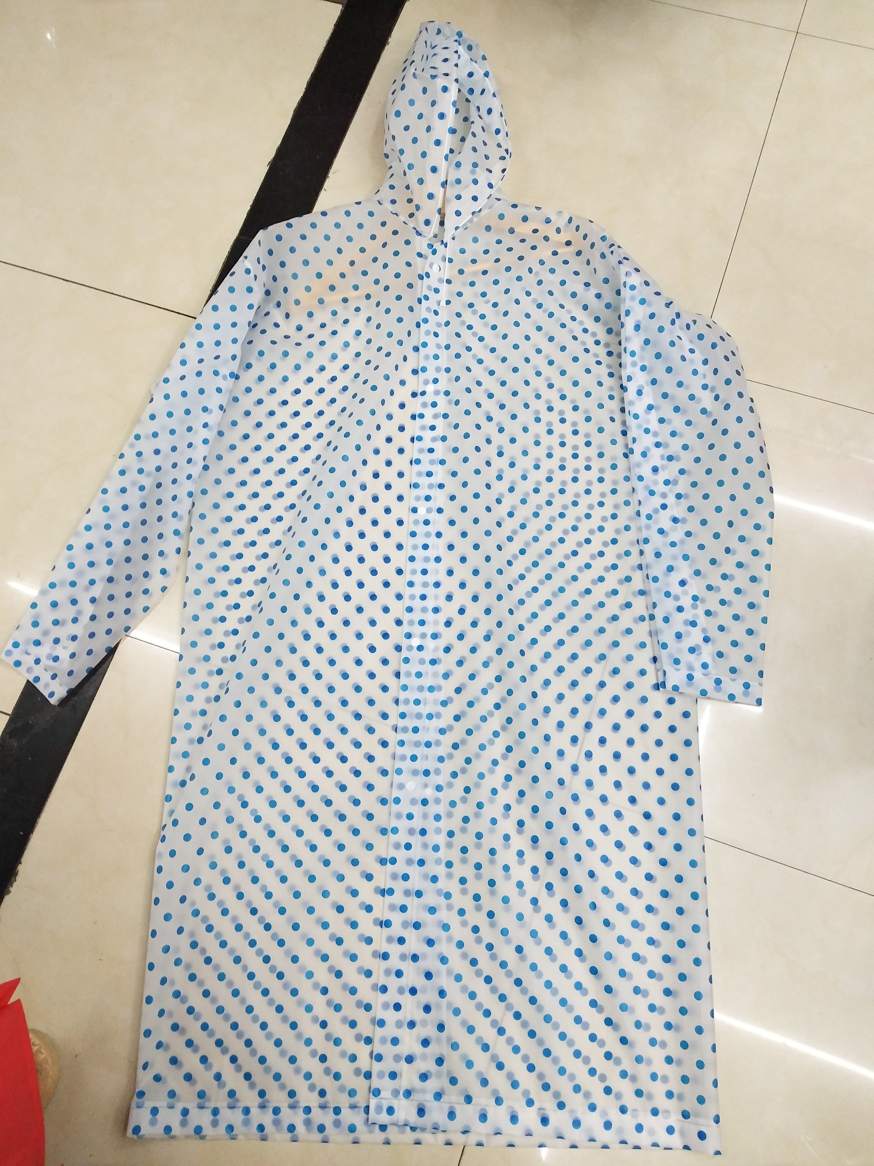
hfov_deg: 53.1
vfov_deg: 67.3
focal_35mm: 26
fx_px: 875
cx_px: 437
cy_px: 583
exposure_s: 1/33.3
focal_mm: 3.88
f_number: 2
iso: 250
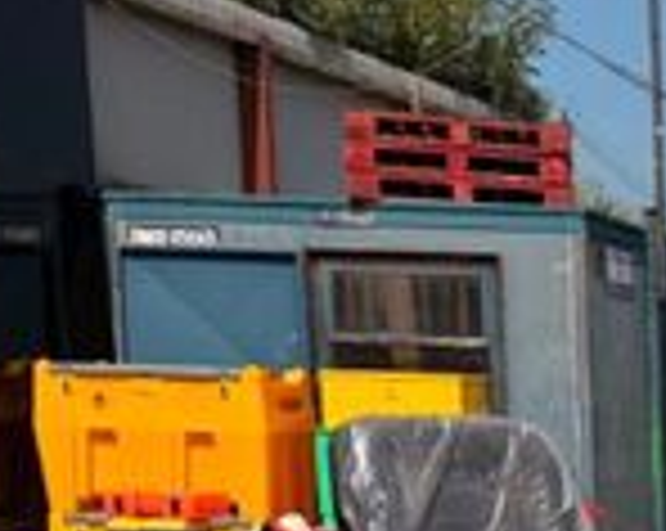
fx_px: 1870
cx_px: 1210
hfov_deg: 16.7
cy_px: 837
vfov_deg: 14.8
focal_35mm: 95
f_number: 1.78
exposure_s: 1/5714
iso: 80
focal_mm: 6.76
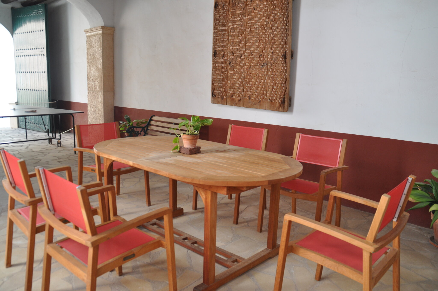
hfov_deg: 67.4
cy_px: 146
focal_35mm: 27
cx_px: 219
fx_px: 328
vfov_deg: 47.8
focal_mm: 18
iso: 400
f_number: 5.6
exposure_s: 1/125
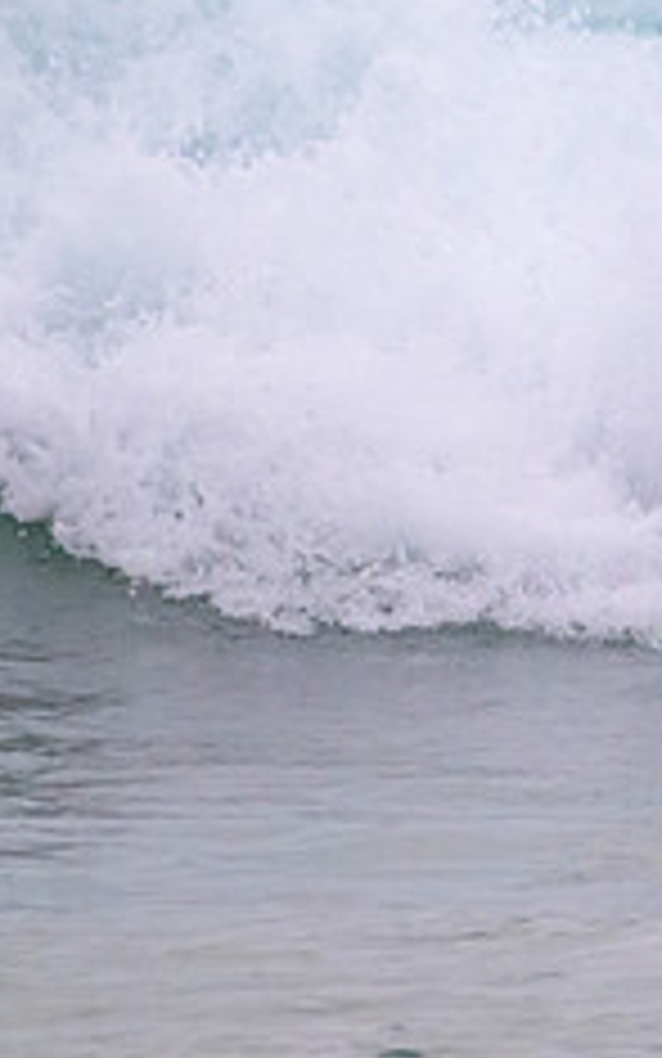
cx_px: 1288
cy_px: 236
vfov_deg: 1.0
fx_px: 58073
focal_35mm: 2013
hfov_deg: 0.7
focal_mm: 800
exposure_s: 1/1250
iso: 9000
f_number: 11
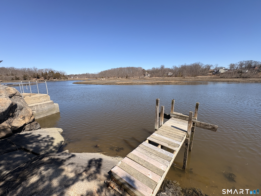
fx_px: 106
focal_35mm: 14
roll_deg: +1.1
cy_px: 98
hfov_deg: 102.1
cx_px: 130
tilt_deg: -11.4
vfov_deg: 85.7
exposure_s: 1/1600
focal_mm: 2.22
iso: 50
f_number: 2.2
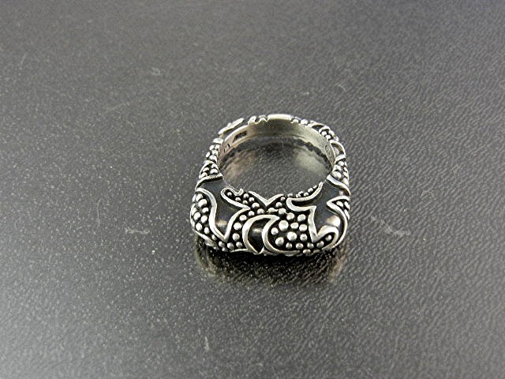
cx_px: 252
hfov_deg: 32.7
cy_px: 190
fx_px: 861
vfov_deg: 24.8
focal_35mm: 59
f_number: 4
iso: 400
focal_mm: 10.6
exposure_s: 1/22.4
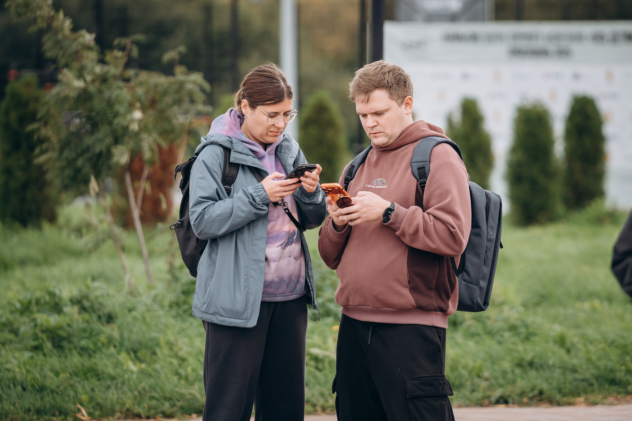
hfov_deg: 9.1
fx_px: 3989
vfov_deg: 6.0
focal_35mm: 227
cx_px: 373
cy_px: 203
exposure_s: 1/800
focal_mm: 180
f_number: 3.5
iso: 400
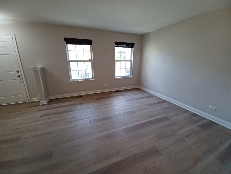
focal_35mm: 13
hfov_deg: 106.2
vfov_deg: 89.9
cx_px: 116
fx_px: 87
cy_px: 87
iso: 160
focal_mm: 1.42
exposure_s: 1/60
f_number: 2.2
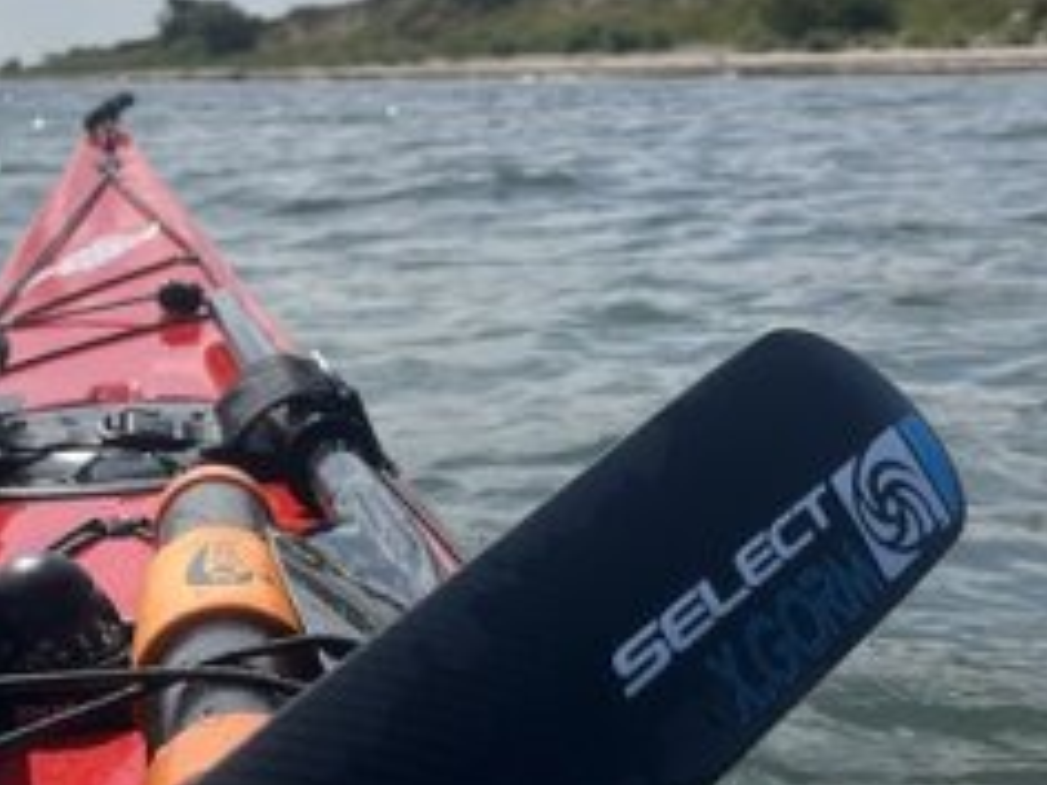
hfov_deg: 29.3
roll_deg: -1.0
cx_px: 399
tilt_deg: -7.7
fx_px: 1996
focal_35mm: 66
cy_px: 426
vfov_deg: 22.2
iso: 50
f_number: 1.6
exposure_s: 1/6494
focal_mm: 5.1
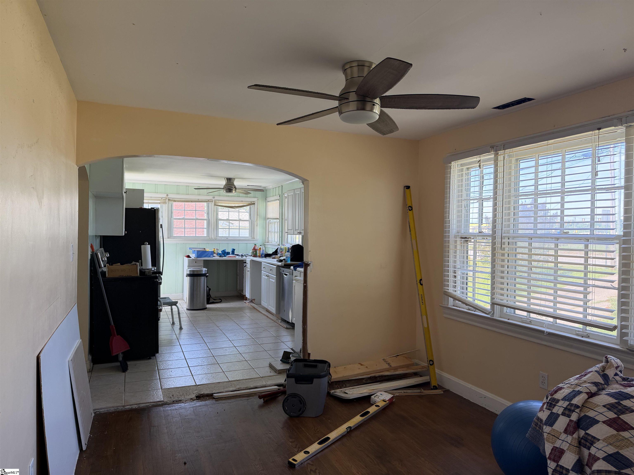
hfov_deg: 71.6
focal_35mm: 24
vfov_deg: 56.8
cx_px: 317
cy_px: 238
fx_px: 440
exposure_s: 1/197
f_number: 1.78
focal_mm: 6.76
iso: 125
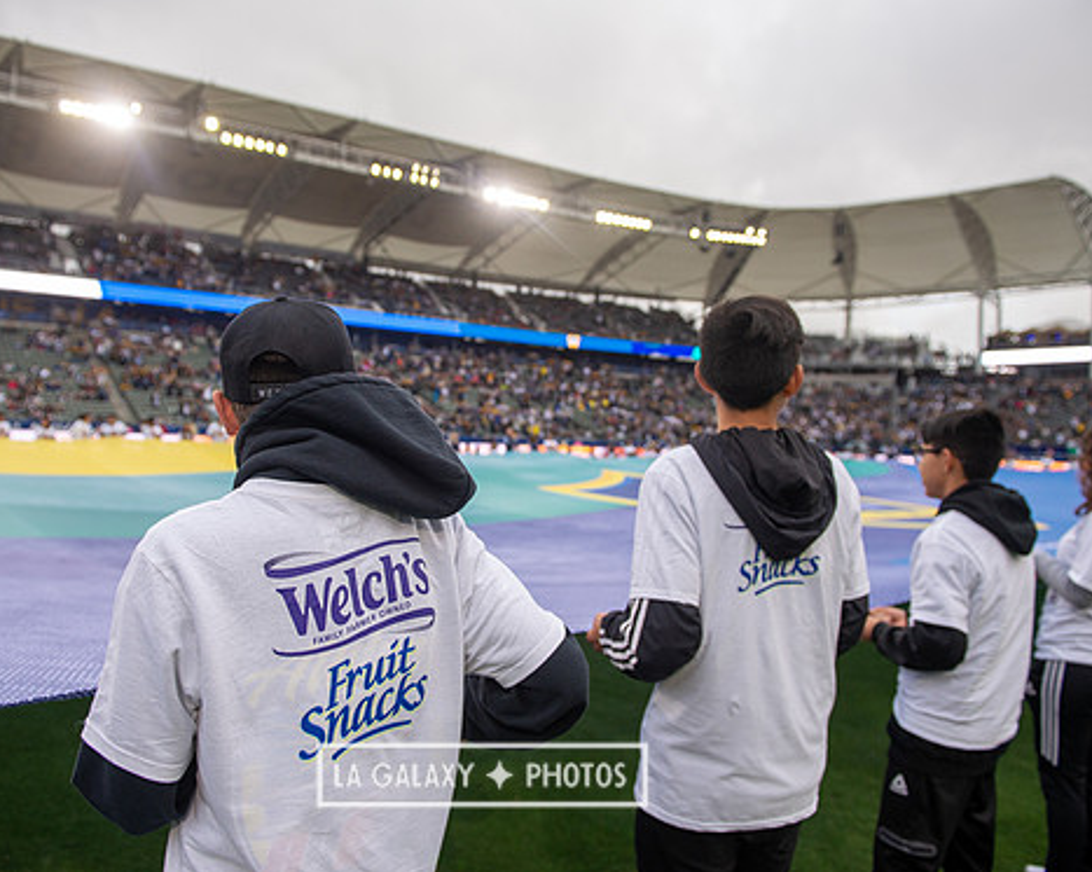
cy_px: 424
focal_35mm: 28
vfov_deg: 51.5
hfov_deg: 62.1
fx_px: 904
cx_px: 482
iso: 500
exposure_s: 1/800
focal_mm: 24
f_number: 3.5
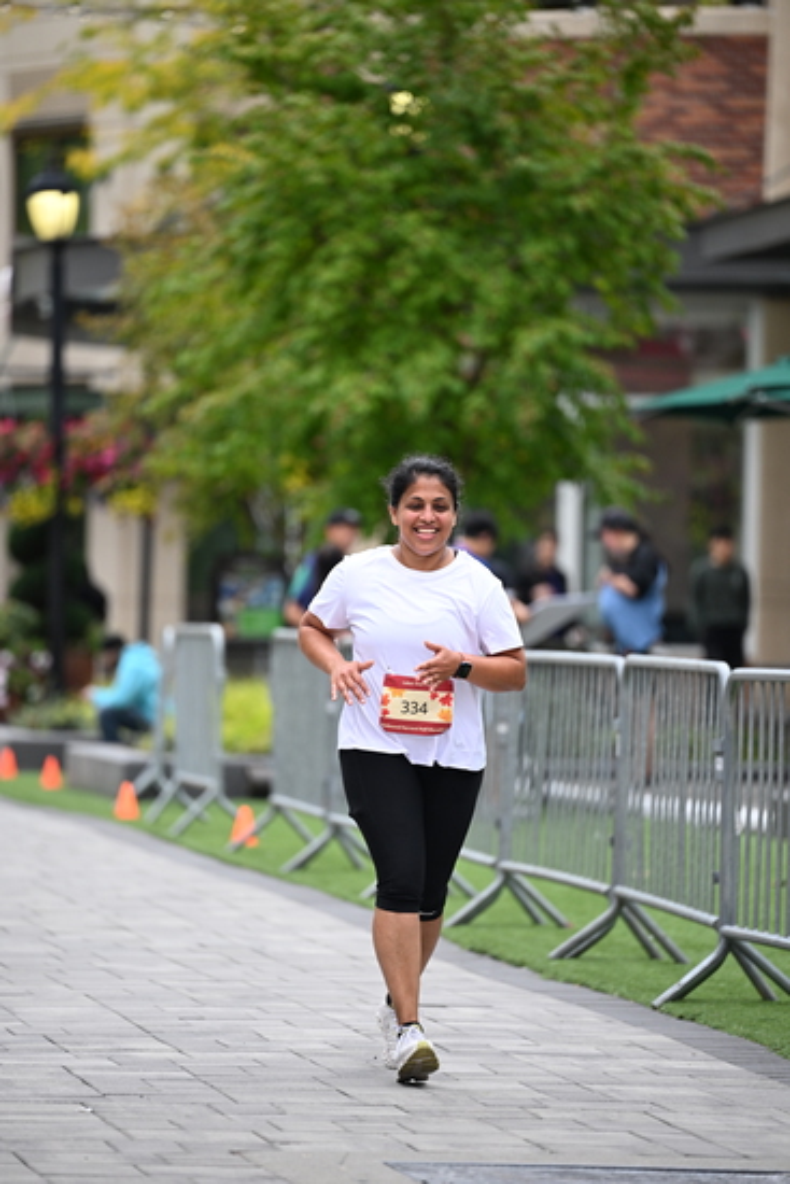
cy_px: 592
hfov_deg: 6.9
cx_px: 395
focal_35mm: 200
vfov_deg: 10.3
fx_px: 6579
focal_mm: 200
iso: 640
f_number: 2.8
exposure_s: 1/2000
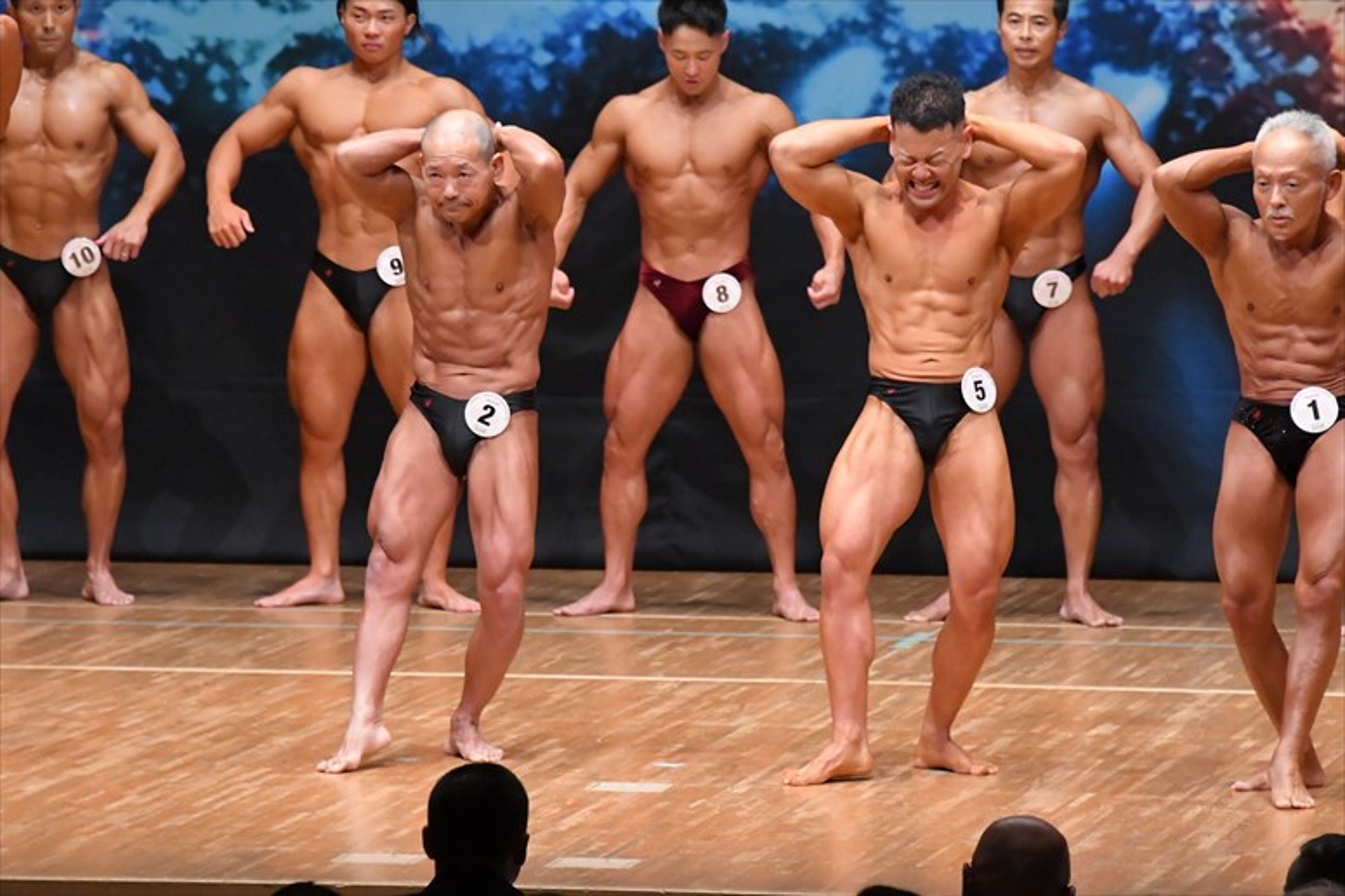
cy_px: 448
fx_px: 10643
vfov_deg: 4.8
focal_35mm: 285
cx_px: 672
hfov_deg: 7.2
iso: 8000
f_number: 5.6
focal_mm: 190
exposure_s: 1/400
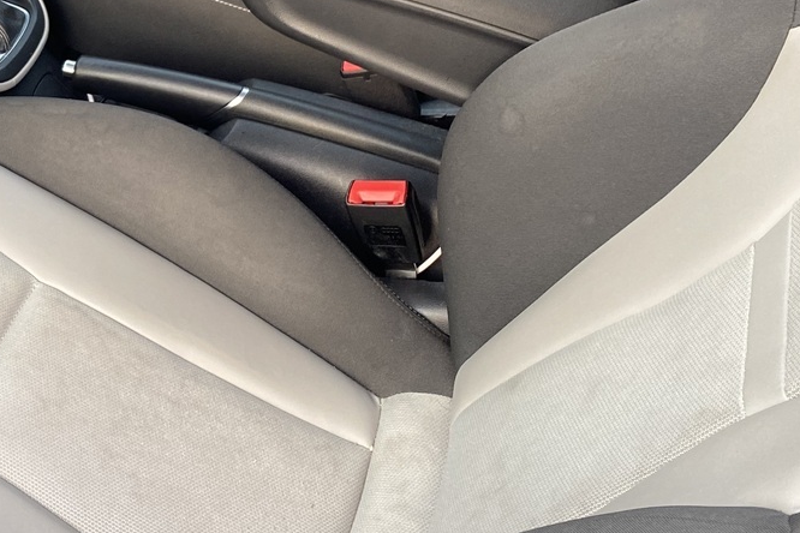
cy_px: 36
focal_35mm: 65
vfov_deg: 20.4
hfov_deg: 27.9
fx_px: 1444
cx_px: -109
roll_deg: +7.7
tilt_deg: -34.8
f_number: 1.8
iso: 100
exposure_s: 1/121
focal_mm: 4.25
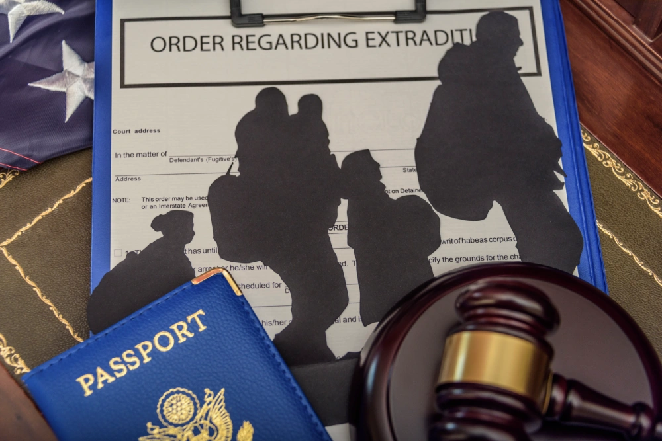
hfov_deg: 28.8
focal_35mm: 70
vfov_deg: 19.5
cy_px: 220
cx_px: 331
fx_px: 1287
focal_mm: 70
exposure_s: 1/250
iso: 125
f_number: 5
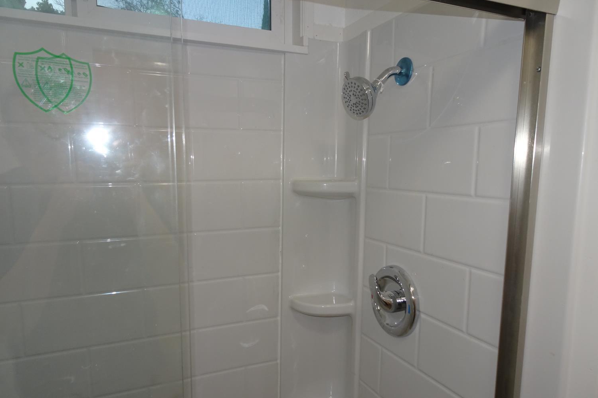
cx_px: 299
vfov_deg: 51.2
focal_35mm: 25
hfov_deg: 71.5
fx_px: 415
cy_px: 222
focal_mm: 4.1
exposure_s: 1/30
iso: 80
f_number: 3.5
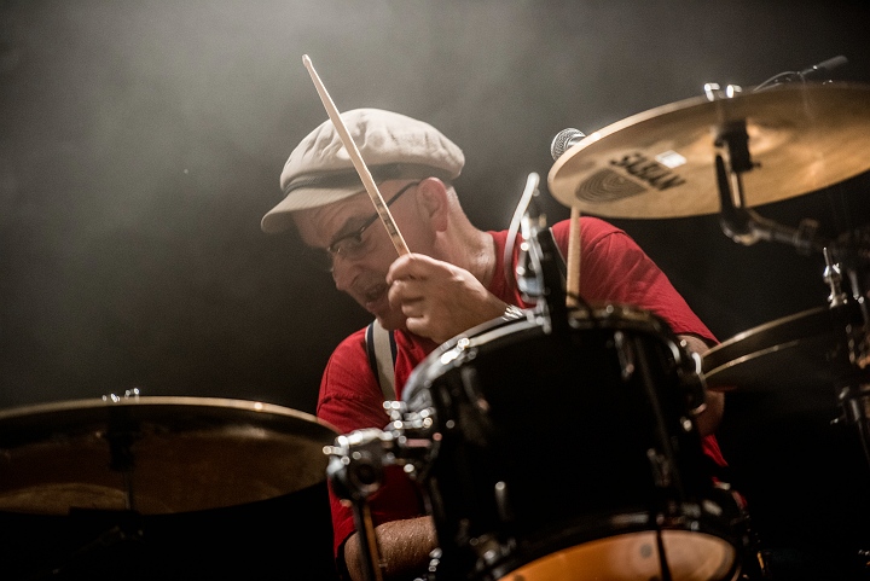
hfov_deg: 10.8
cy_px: 290
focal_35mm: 190
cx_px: 435
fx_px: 4594
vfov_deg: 7.2
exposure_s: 1/80
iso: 2500
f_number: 2.8
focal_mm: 190
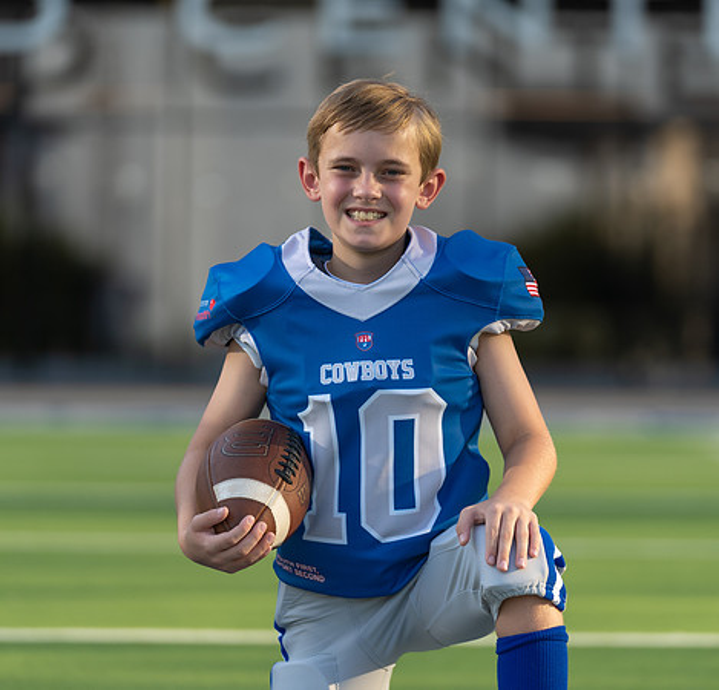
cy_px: 324
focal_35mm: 219
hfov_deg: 8.1
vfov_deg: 7.8
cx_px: 400
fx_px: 5051
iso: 100
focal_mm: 150
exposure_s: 1/640
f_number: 2.8
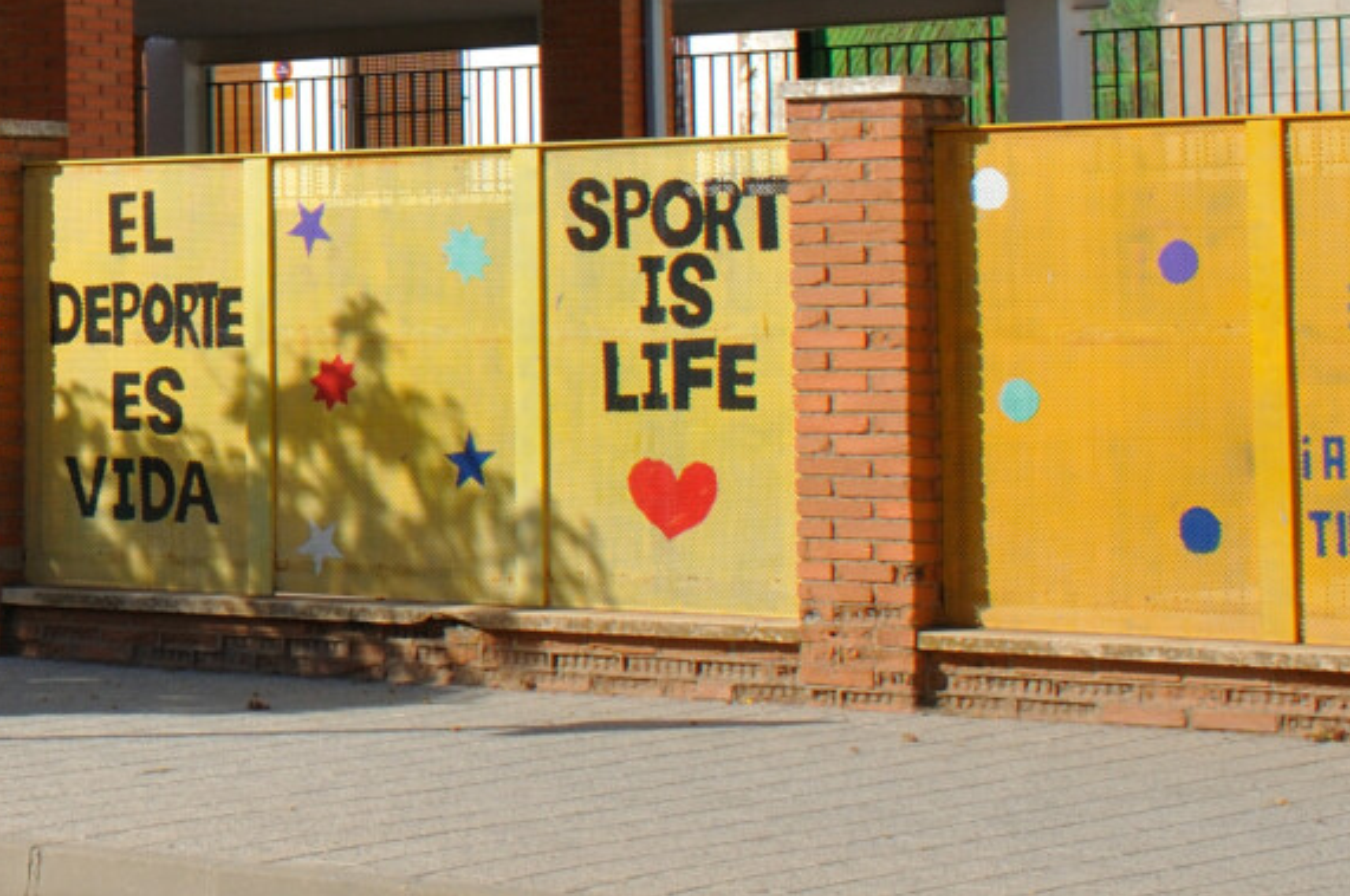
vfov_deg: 11.2
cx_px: -844
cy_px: -15
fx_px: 4531
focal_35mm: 121
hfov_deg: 15.3
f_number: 10
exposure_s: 1/400
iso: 200
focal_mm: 24
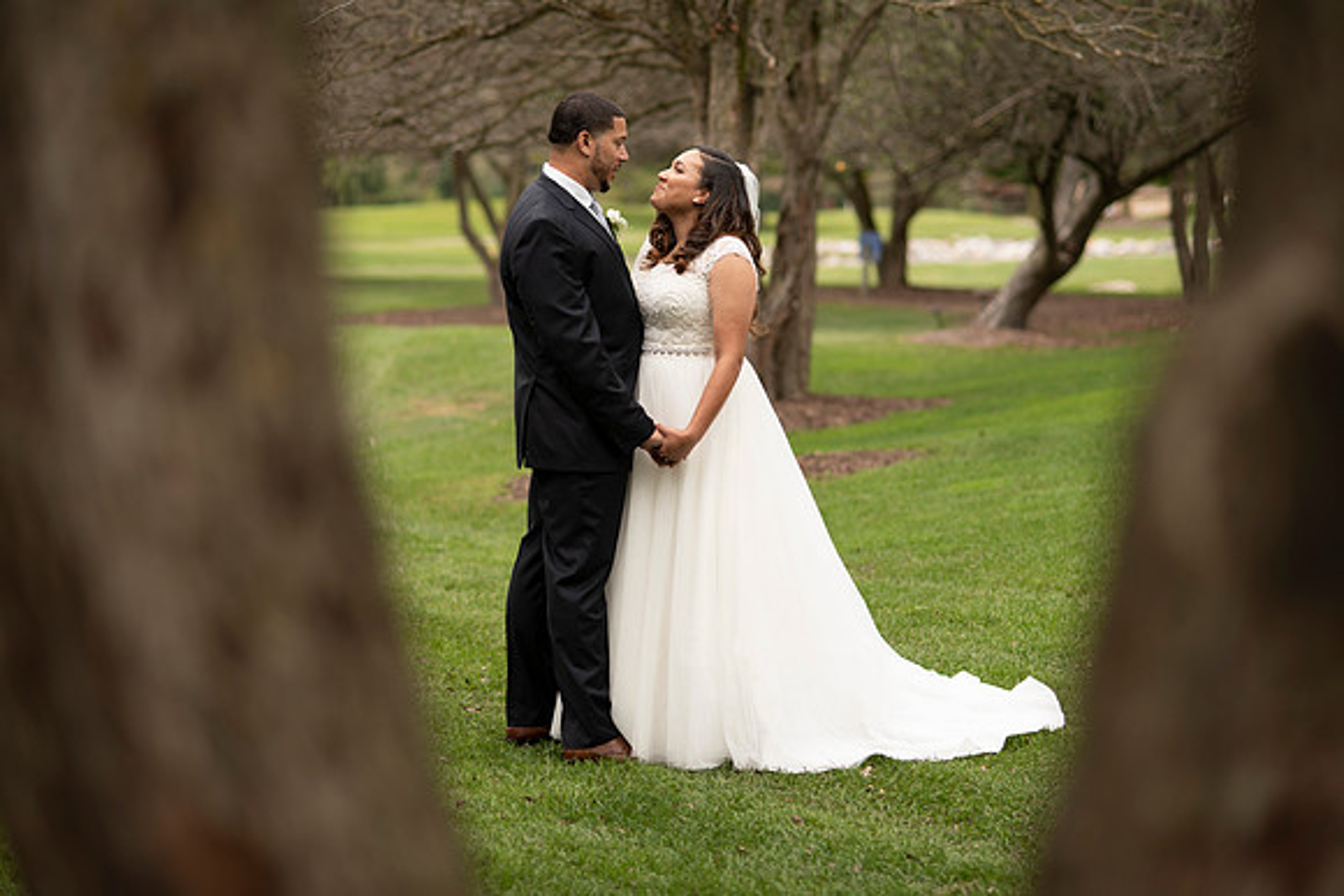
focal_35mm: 85
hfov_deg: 23.9
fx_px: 3174
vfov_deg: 16.1
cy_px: 448
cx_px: 672
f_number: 2.2
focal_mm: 85
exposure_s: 1/400
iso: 125
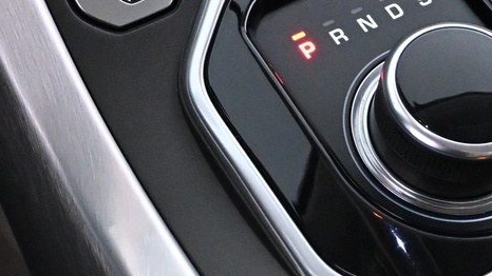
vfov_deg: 10.4
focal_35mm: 115
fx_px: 1498
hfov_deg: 18.7
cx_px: 253
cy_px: -72
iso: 5000
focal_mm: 21
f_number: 4
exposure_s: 1/60
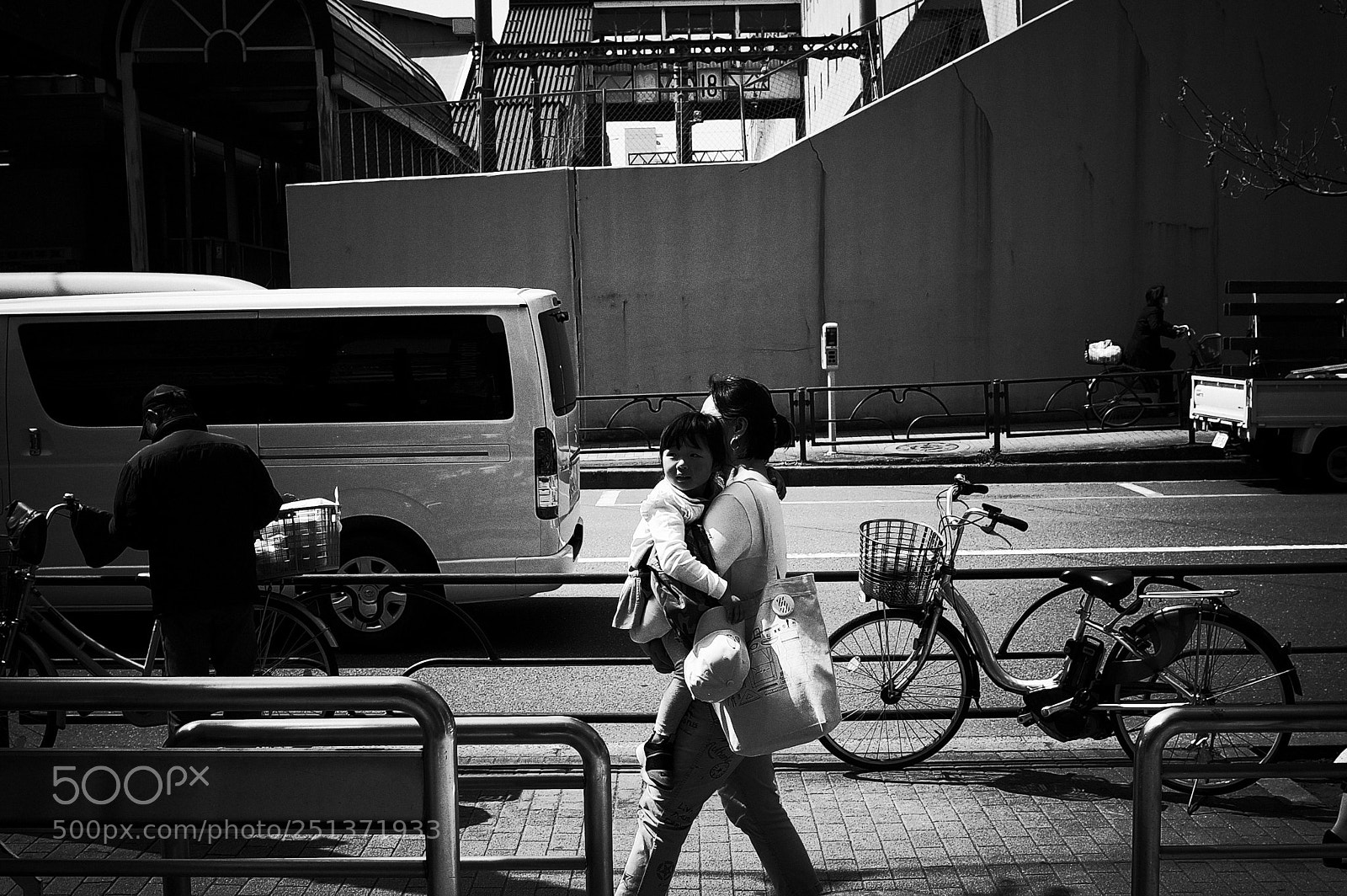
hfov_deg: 41.9
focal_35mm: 47
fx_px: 1757
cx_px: 674
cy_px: 448
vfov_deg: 28.6
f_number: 5.6
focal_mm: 18.3
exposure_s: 1/350
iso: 100
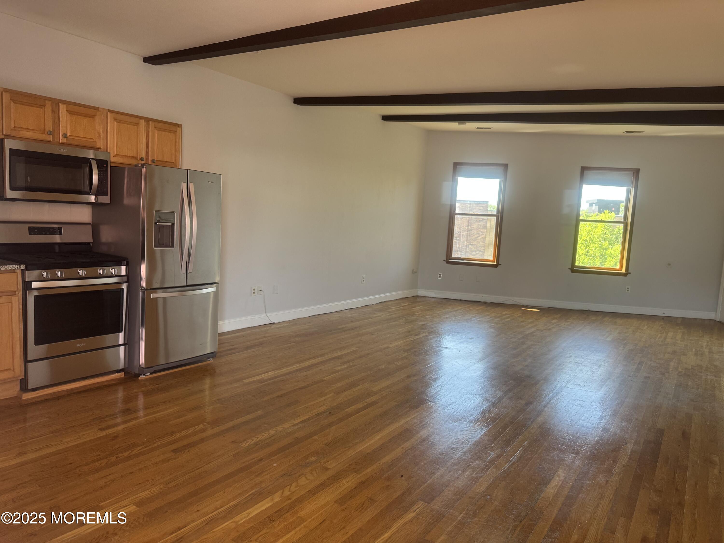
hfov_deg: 71.6
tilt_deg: -6.7
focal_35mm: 24
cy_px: 272
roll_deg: -3.8
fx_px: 502
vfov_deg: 56.8
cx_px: 362
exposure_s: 1/120
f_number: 1.78
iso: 160
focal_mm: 6.76
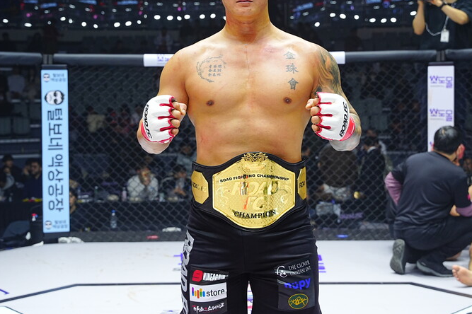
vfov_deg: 24.7
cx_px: 255
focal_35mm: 55
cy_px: 103
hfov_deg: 36.5
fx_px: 715
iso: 1250
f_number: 4
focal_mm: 40.4
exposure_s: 1/640
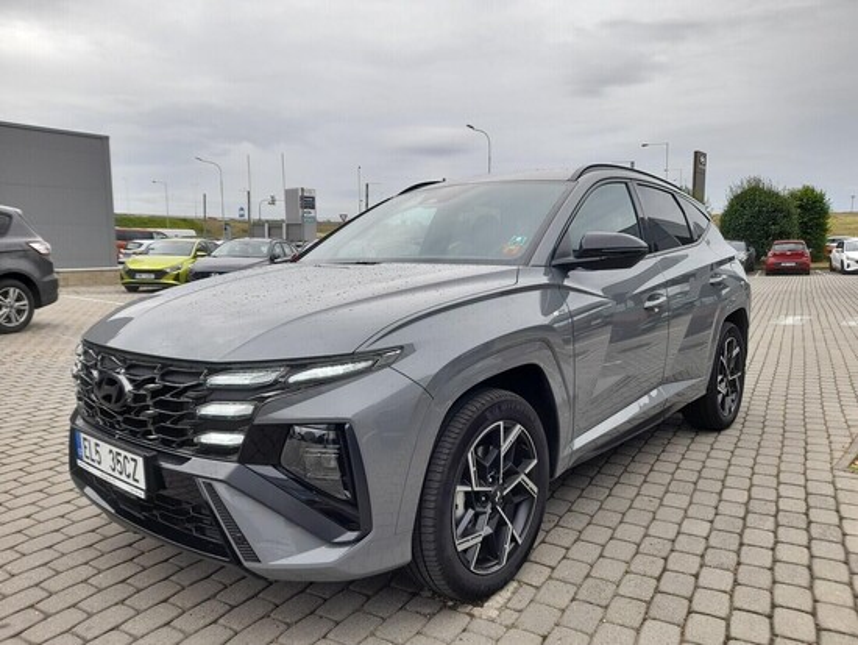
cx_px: 429
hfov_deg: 69.4
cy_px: 322
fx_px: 620
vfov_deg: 54.9
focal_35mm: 25
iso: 20
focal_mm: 4.6
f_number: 2
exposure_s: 1/311
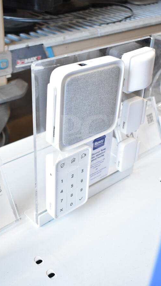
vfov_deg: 46.8
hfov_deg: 27.4
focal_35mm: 44
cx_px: 89
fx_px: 331
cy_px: 140
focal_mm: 27
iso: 1600
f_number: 5
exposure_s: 1/100
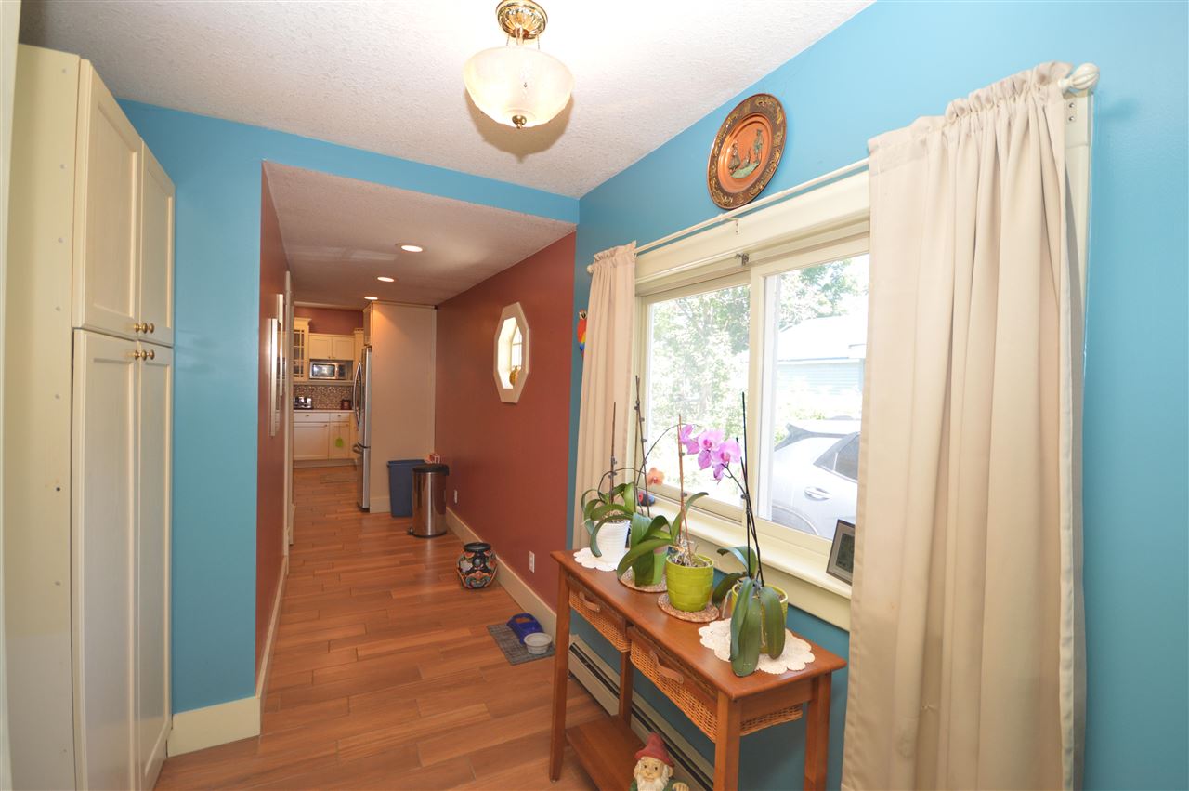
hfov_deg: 100.4
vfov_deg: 77.2
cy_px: 396
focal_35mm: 15
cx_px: 594
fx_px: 495
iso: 400
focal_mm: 10
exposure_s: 1/60
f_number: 4
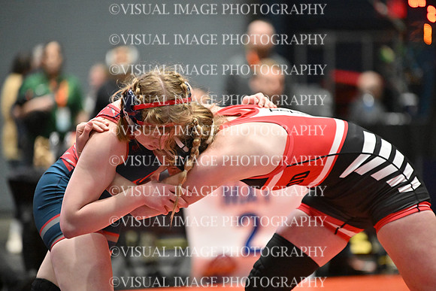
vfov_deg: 6.9
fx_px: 2423
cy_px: 146
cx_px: 218
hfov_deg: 10.3
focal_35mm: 200
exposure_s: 1/1250
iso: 6400
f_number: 2.8
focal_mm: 200
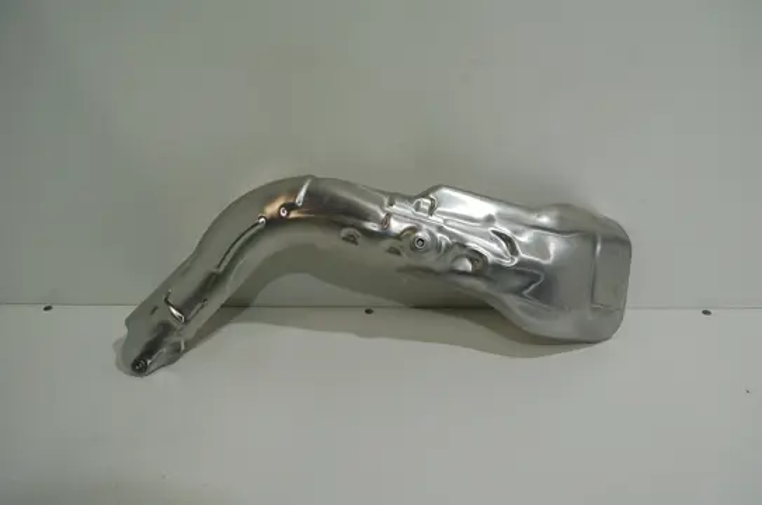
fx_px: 697
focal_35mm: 33
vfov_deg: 39.8
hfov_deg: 57.3
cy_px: 252
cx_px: 381
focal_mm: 22
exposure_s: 1/125
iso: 360
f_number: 5.6
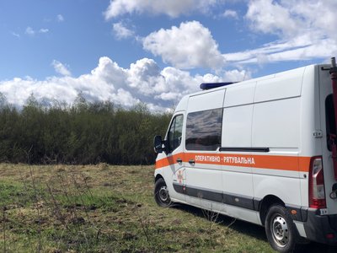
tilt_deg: +2.1
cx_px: 168
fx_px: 506
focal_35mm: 52
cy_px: 126
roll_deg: -2.0
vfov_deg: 28.0
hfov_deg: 36.8
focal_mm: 6
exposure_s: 1/2288
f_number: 2.4
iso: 16
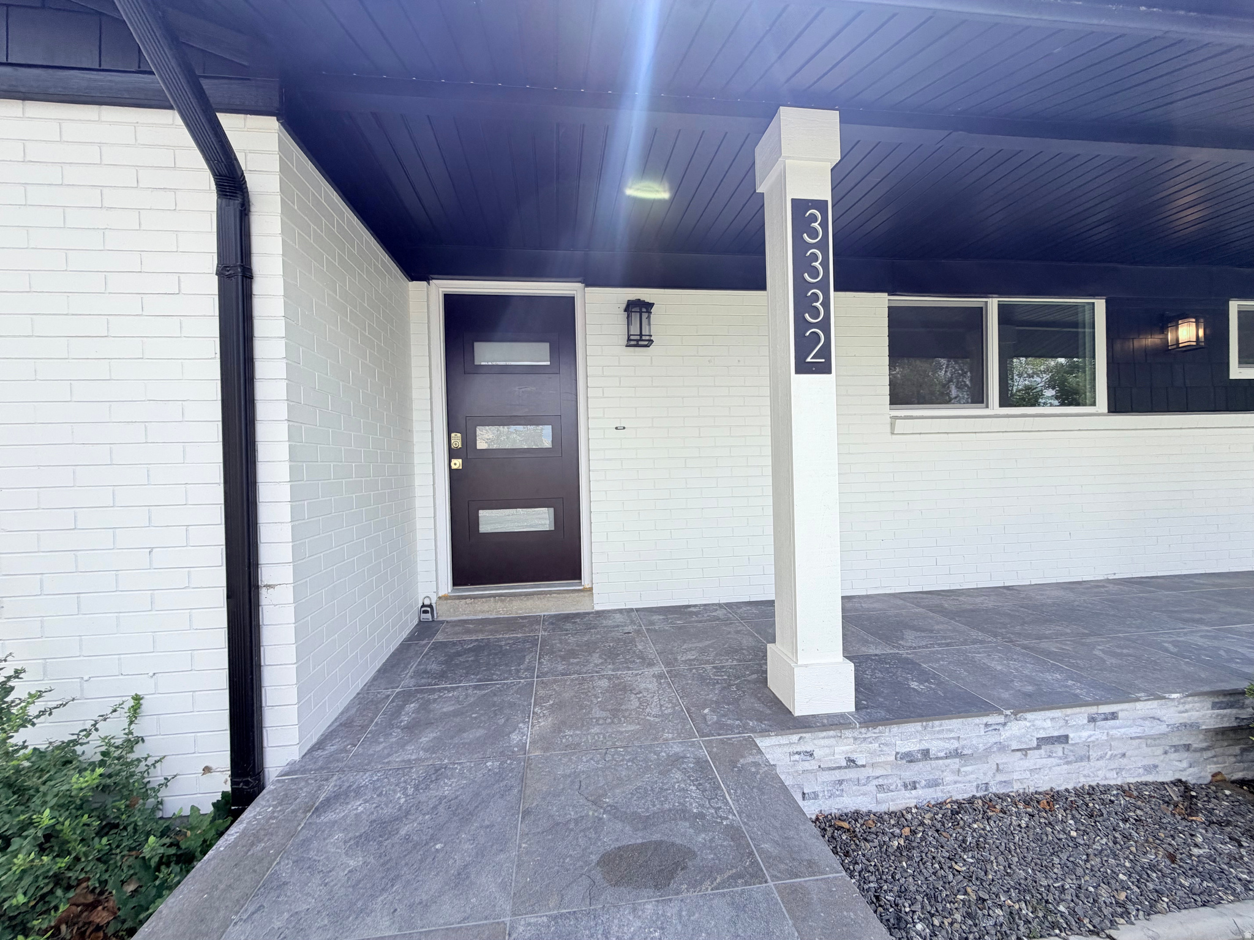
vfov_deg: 85.7
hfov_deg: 102.1
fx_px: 507
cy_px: 470
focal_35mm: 14
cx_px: 627
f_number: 2.2
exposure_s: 1/502
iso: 50
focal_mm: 2.22
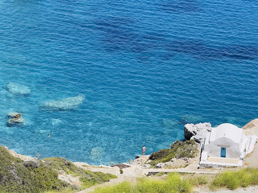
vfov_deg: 12.3
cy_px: 96
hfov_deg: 16.4
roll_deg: +0.5
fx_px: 894
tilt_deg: -20.9
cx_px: 129
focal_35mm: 120
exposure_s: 1/1613
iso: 64
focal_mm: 15.66
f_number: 2.8
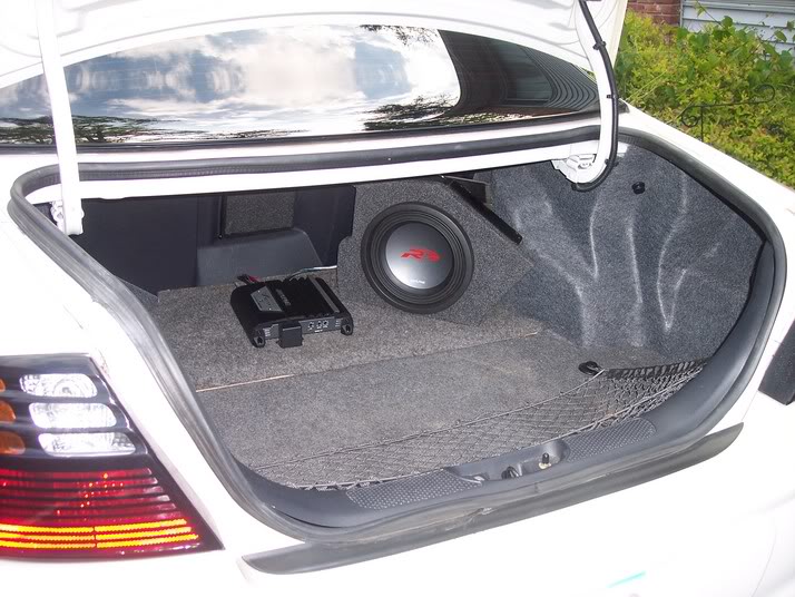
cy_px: 298
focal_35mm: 39
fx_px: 896
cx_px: 398
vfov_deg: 36.8
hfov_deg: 47.8
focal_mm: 8
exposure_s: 1/90
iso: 100
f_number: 3.4
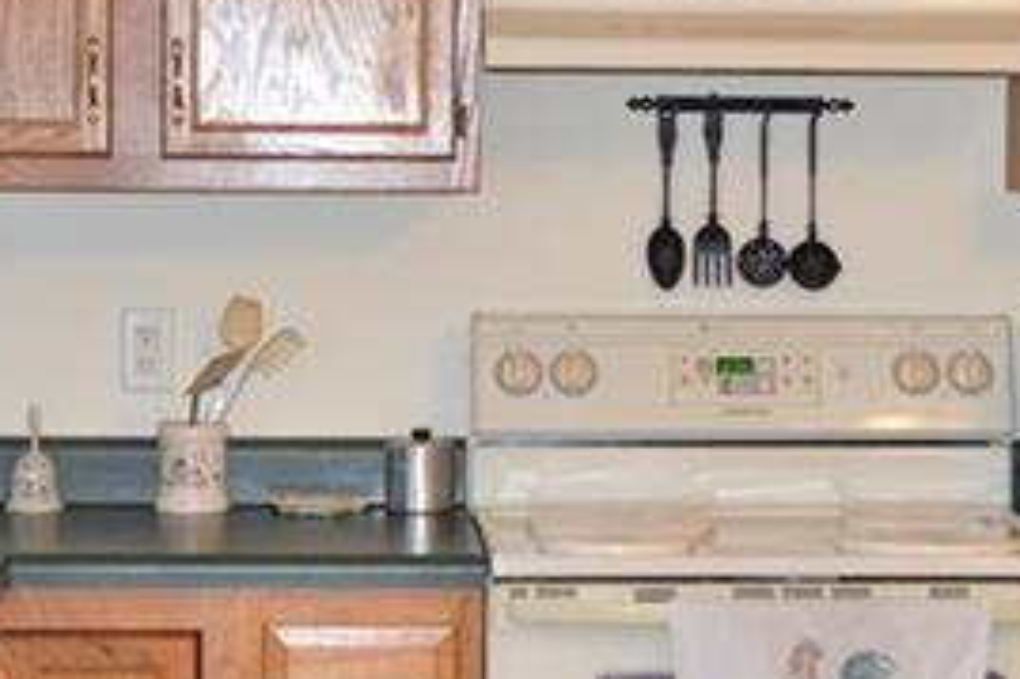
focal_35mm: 114
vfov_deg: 12.0
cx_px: 561
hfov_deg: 18.0
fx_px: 3228
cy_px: 171
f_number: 3.8
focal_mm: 20
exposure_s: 1/60
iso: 720
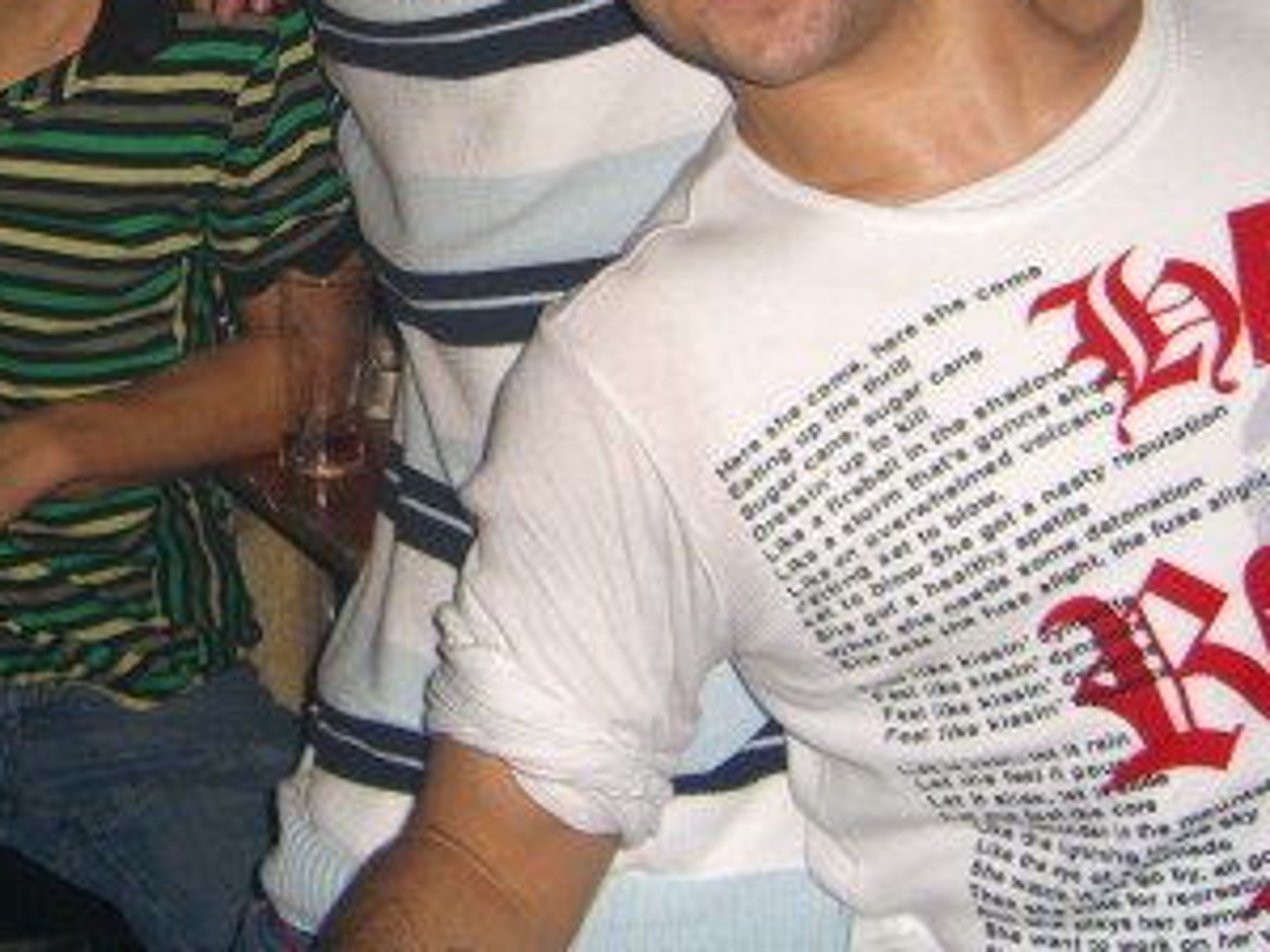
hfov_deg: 25.0
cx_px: 169
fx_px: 2788
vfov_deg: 19.0
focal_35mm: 76
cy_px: 76
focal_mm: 7.9
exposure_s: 1/60
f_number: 2.8
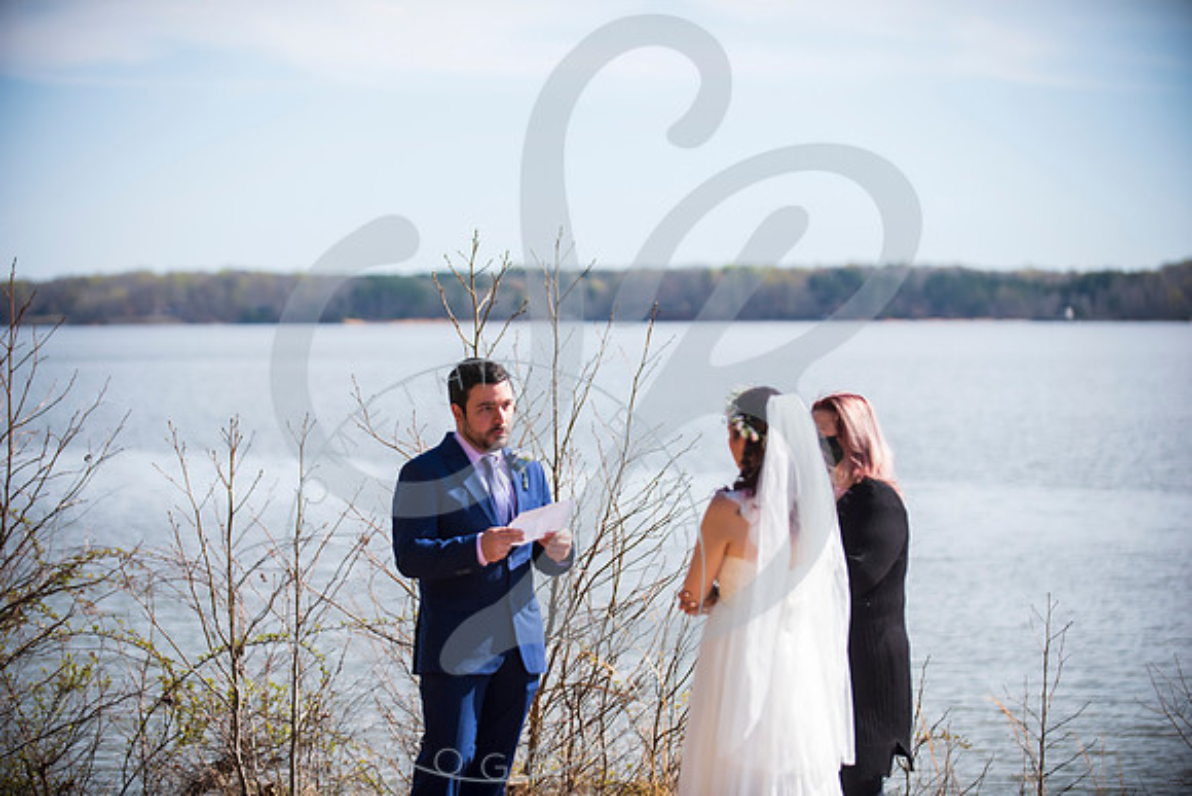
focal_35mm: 105
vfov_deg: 13.0
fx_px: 3477
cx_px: 596
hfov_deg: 19.5
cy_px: 398
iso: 100
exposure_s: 1/1000
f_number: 2.8
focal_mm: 105
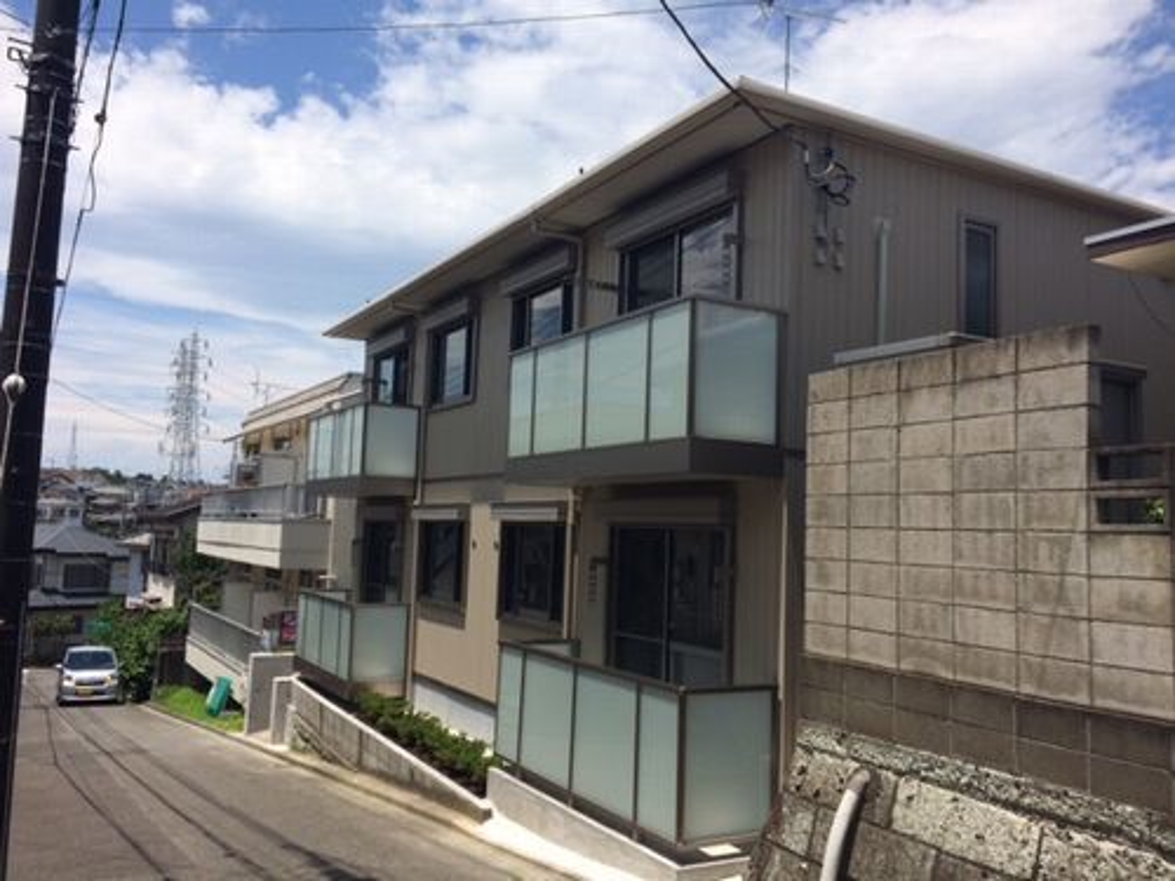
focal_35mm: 29
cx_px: 588
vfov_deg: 48.2
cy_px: 440
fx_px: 984
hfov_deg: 61.7
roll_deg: -4.1
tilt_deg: +4.5
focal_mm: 4.15
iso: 32
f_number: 2.2
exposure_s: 1/3731
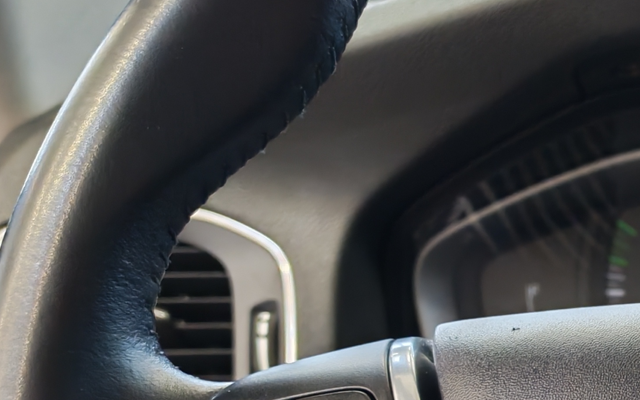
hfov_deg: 19.3
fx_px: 1709
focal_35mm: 98
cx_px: 872
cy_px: 548
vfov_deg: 12.8
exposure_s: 1/50
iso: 764
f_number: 1.9
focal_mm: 6.12
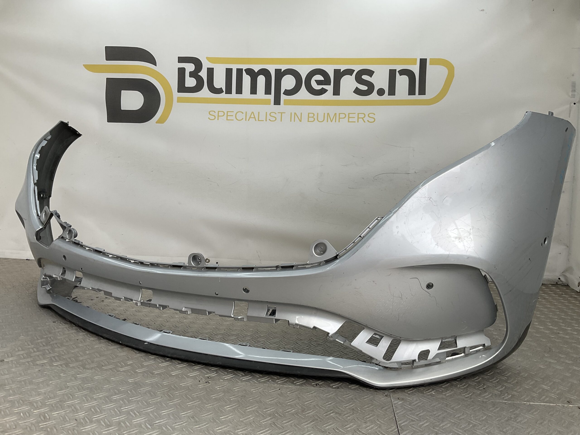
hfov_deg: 61.7
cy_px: 218
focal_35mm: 29
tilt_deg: -7.5
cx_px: 290
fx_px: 486
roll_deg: -3.3
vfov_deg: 48.2
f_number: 1.8
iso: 16
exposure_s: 1/266
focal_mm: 3
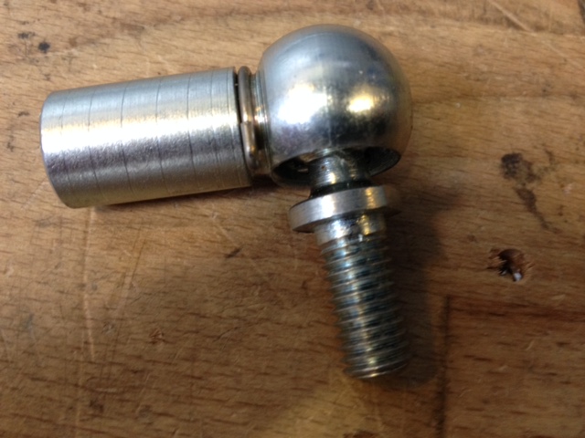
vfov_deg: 40.7
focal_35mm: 35
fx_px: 591
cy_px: 219
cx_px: 292
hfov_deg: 52.6
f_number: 2.4
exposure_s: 1/20
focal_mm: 4.28
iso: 125
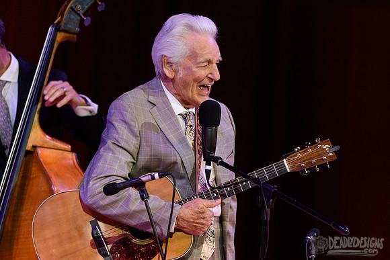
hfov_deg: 4.9
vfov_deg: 3.3
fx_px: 4582
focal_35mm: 423
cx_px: 198
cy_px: 119
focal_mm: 390
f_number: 6
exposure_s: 1/400
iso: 2500
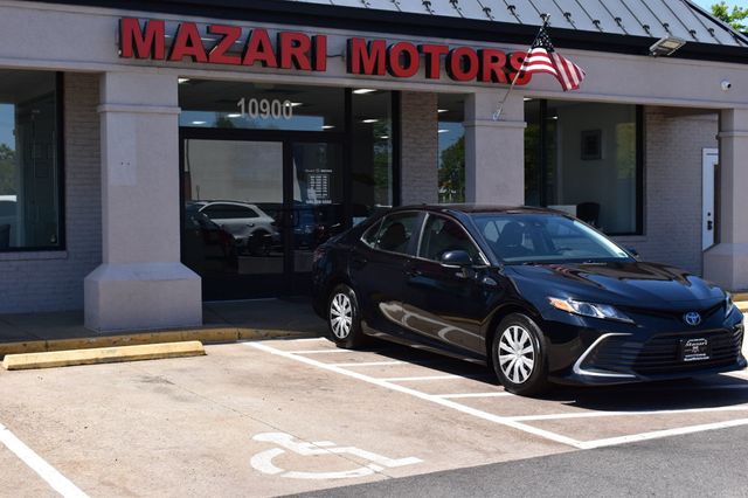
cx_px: 374
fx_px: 1059
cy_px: 249
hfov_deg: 38.9
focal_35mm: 51
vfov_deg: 26.5
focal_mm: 34
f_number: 11
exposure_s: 1/500
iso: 400
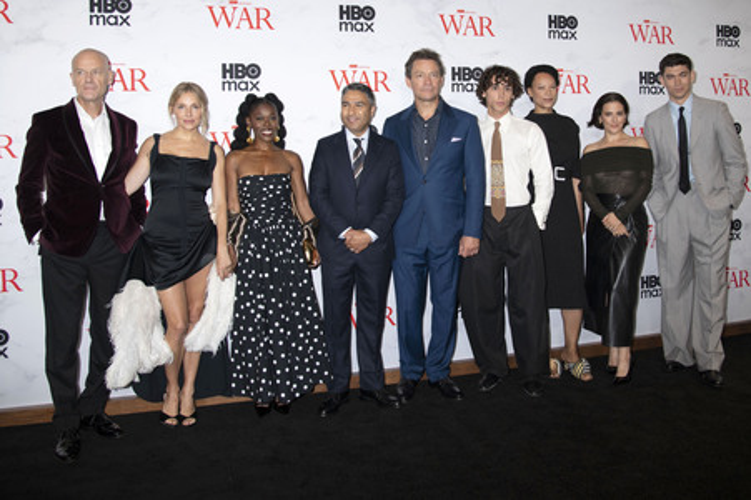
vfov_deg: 53.1
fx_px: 500
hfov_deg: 73.8
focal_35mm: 24
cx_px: 376
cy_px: 250
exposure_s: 1/200
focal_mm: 24
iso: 640
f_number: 4.5
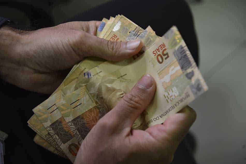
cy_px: 82
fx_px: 328
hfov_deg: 41.1
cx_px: 123
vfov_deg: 28.0
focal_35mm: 48
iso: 1250
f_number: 4
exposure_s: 1/160
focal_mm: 48
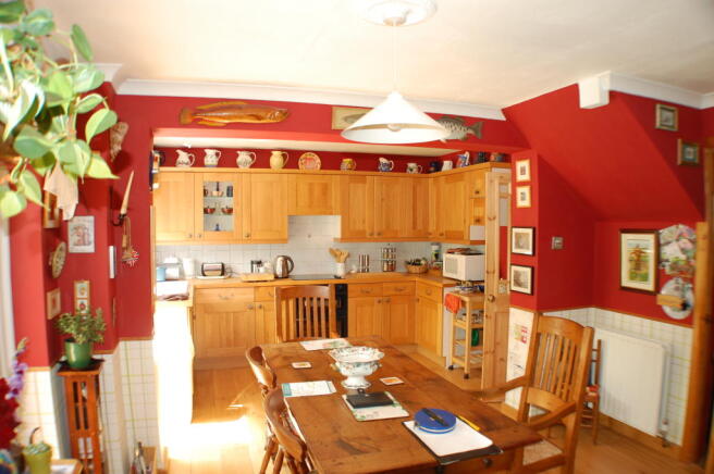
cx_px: 357
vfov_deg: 43.5
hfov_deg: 62.0
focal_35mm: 30
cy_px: 237
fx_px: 594
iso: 400
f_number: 3.8
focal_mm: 20
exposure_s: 1/60
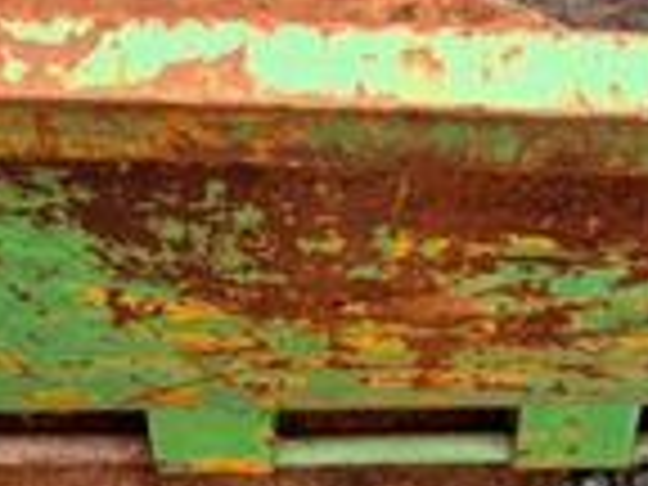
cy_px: -14
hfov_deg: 19.6
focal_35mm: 100
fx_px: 1872
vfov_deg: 14.5
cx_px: 436
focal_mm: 6.76
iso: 80
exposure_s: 1/1653
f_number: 1.78
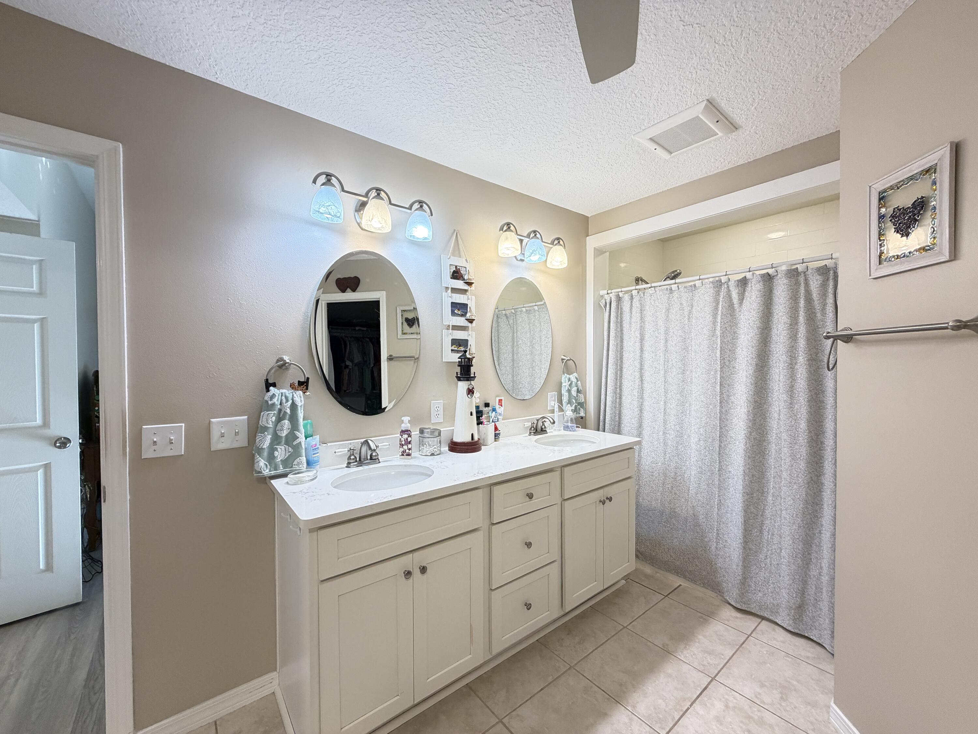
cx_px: 489
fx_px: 396
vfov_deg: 85.7
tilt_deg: -1.4
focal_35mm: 14
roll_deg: +0.8
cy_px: 367
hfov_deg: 102.1
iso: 250
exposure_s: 1/60
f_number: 2.2
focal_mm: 2.22
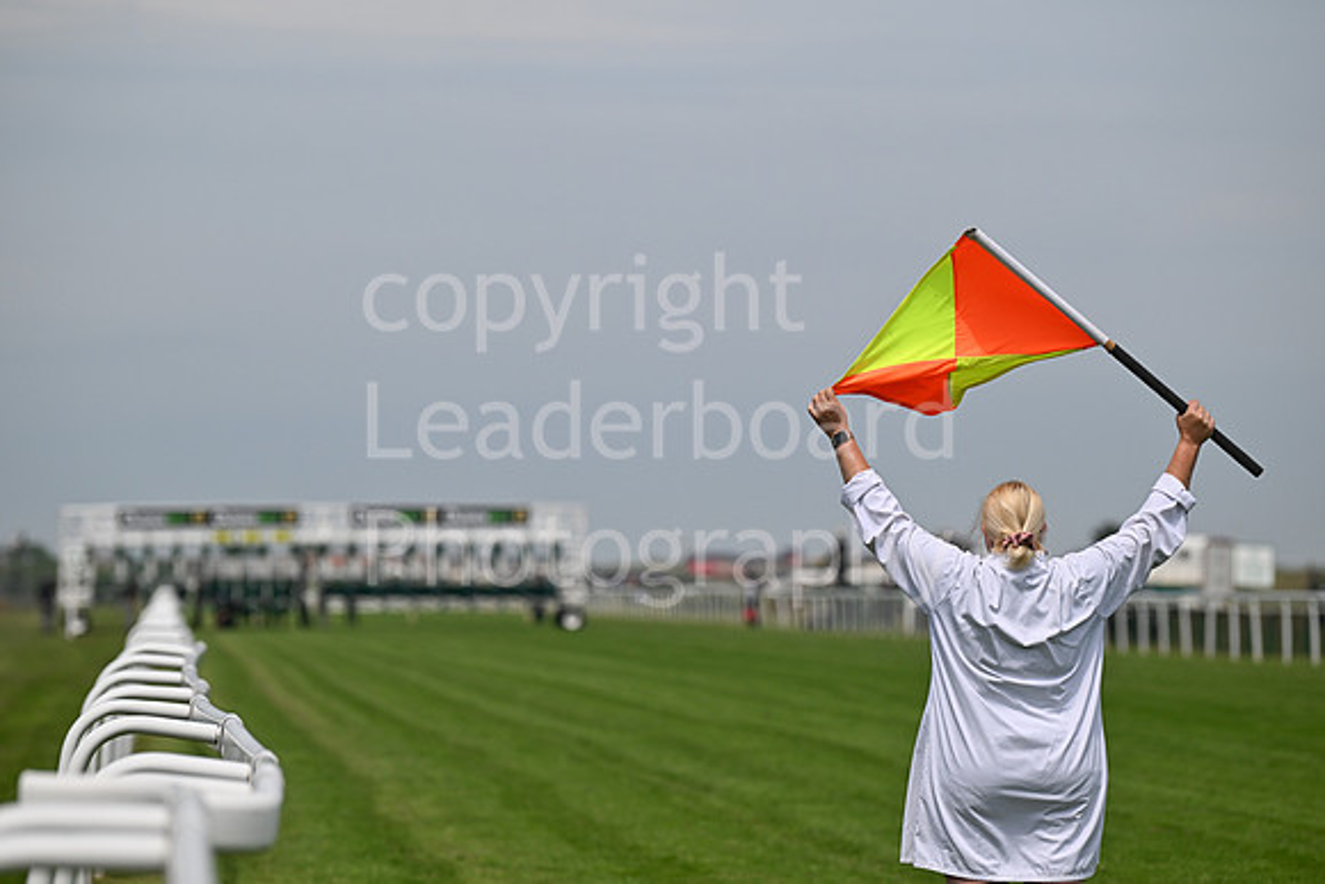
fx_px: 6994
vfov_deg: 7.2
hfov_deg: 10.8
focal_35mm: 190
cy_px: 442
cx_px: 662
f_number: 4.5
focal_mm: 190
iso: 500
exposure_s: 1/10000
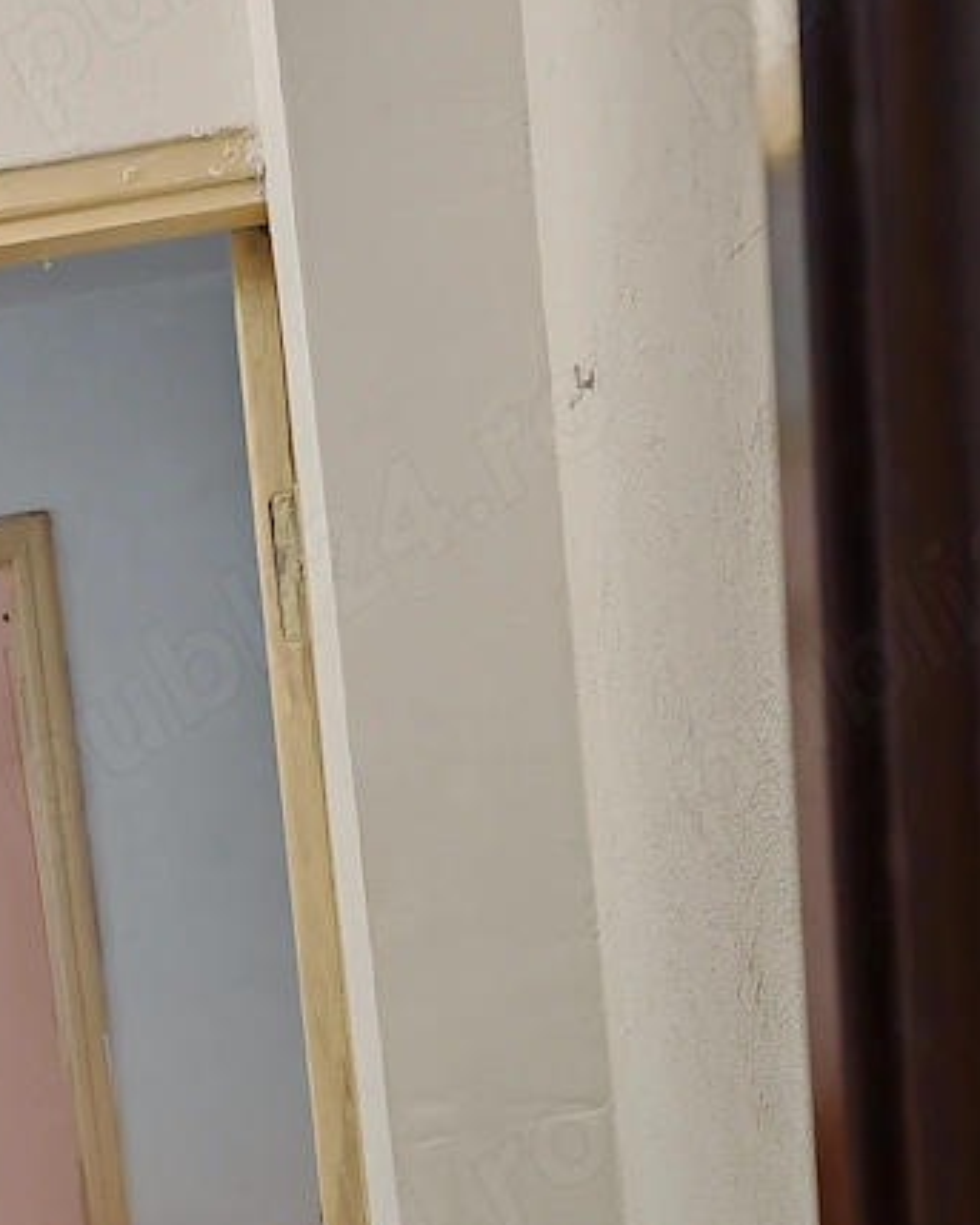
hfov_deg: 18.2
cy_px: 1482
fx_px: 2974
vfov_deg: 21.6
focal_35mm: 82
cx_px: -31
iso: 160
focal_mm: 6.67
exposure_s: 1/33
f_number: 1.9
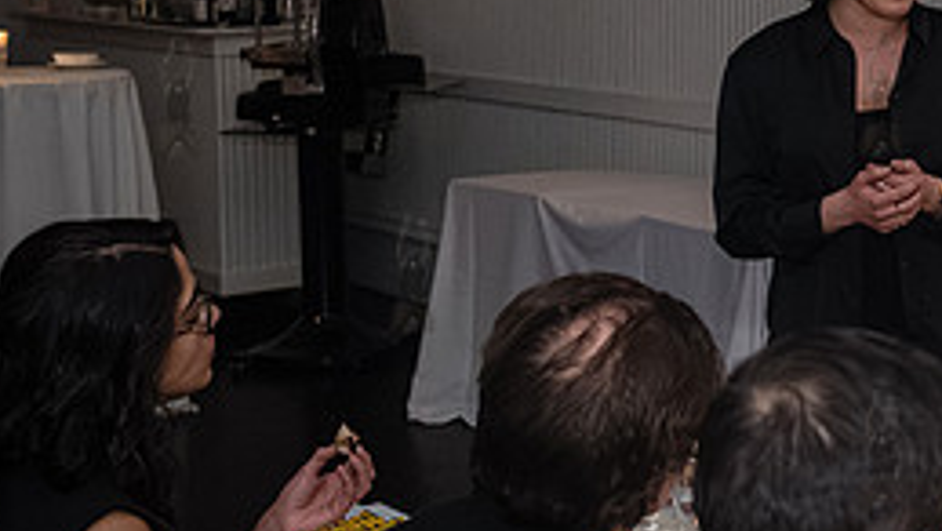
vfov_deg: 14.5
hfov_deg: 24.7
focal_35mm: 83
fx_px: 2074
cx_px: 880
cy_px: 93
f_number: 4.5
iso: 6400
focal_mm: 35
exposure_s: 1/320
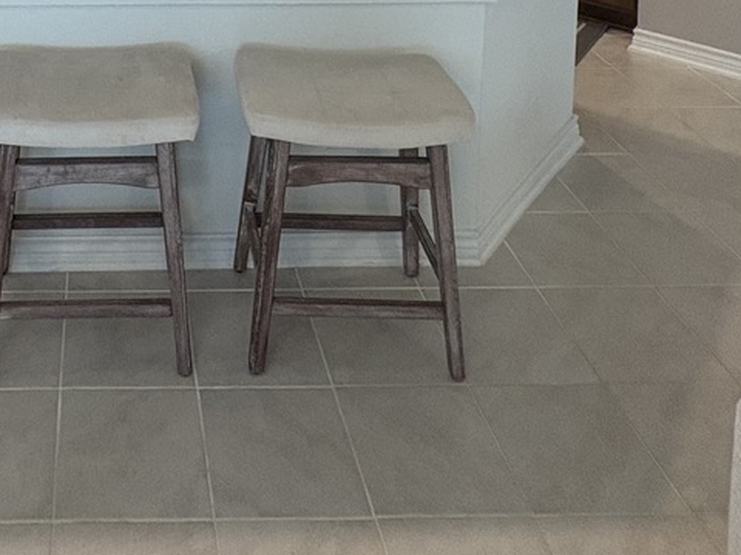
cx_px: 117
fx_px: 899
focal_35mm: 42
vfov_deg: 25.9
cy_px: -267
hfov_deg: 42.2
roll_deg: -0.4
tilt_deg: -3.8
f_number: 2.2
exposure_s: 1/120
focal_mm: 2.22
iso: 250
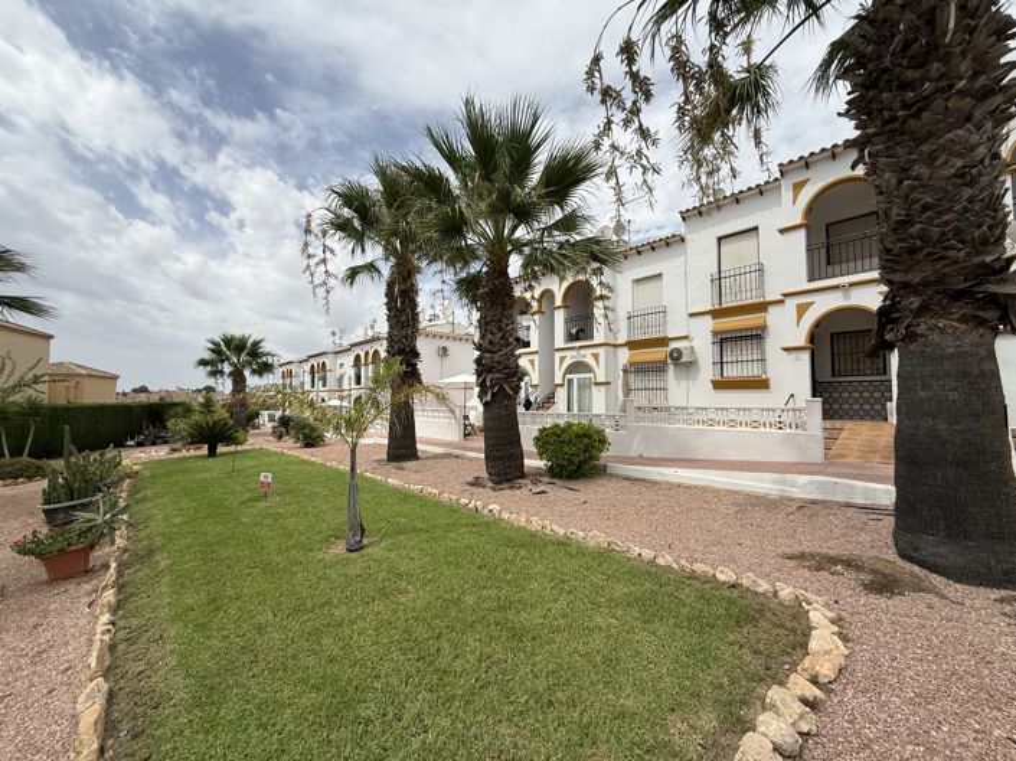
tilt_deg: +3.3
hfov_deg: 102.1
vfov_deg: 85.6
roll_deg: +0.4
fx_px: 411
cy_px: 380
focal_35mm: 14
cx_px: 508
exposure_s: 1/2841
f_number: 2.2
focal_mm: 2.22
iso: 50
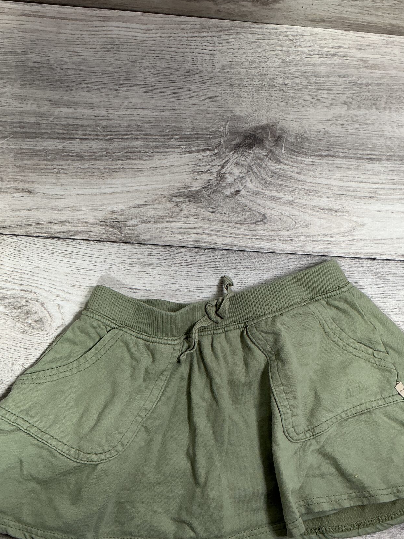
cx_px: 202
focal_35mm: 45
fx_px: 700
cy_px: 332
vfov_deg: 41.8
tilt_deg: -83.3
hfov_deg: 32.2
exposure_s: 1/50
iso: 50
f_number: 1.8
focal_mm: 3
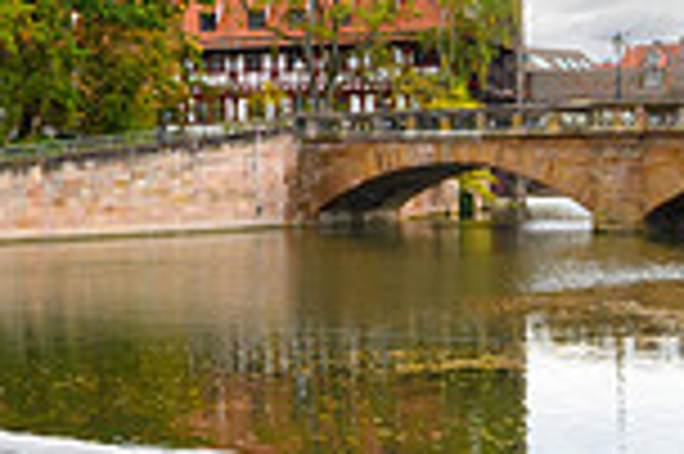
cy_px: 162
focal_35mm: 84
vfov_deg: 16.2
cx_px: 148
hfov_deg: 23.9
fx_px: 1594
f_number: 20
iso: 100
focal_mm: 15
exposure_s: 1/8
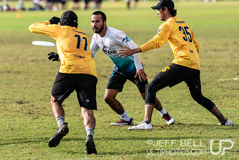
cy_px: 47
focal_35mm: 338
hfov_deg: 6.1
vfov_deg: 4.1
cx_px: 152
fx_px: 2246
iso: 100
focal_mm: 200
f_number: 3.2
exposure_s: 1/1000
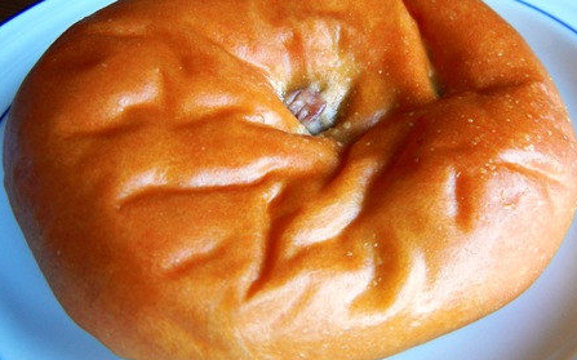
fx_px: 582
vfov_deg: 34.4
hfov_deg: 52.6
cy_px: 169
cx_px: 328
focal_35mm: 37
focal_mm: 5.4
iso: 219
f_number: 3.5
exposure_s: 1/30
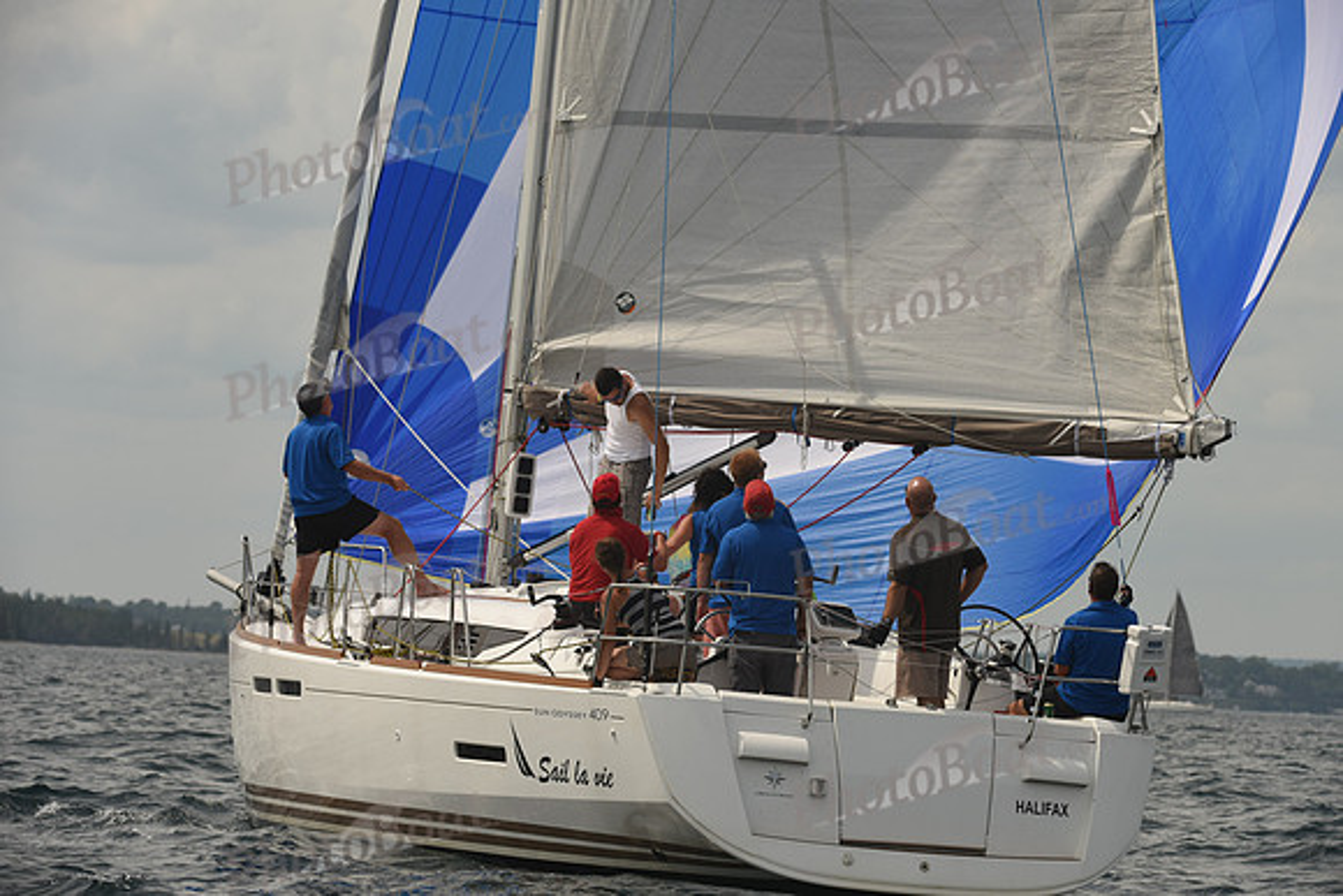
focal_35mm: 200
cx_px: 672
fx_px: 7463
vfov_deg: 6.9
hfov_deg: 10.3
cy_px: 448
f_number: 7.1
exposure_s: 1/1000
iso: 250
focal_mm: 200
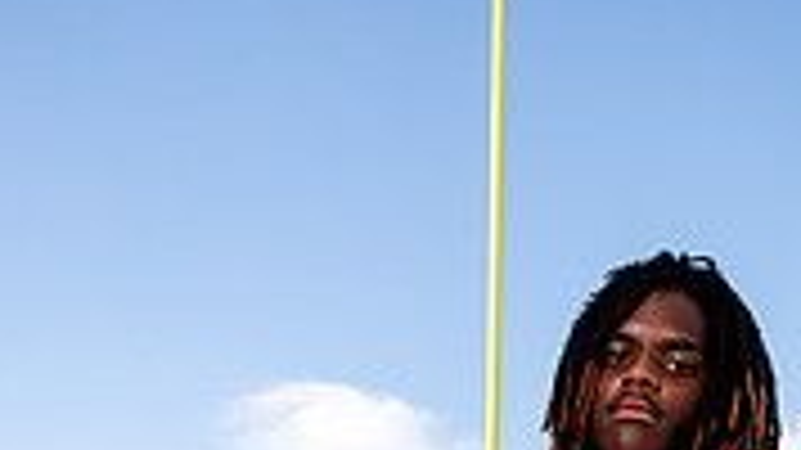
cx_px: 513
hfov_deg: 27.4
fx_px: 1635
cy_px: 981
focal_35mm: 77
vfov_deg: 13.0
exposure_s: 1/125
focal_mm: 29
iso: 100
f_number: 8
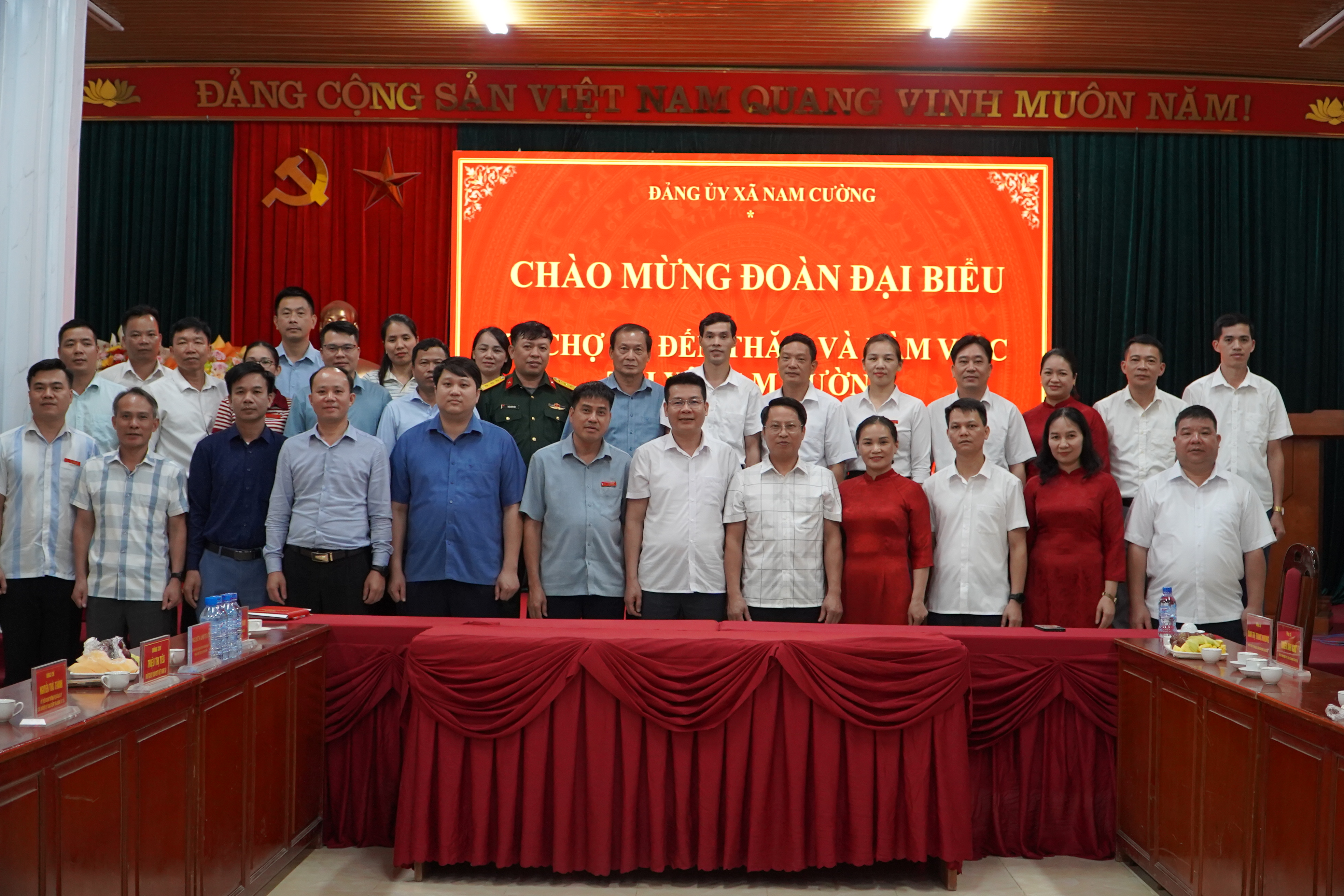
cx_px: 672
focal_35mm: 42
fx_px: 1568
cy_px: 448
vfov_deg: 31.9
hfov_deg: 46.4
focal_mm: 28
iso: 2000
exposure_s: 1/160
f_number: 4
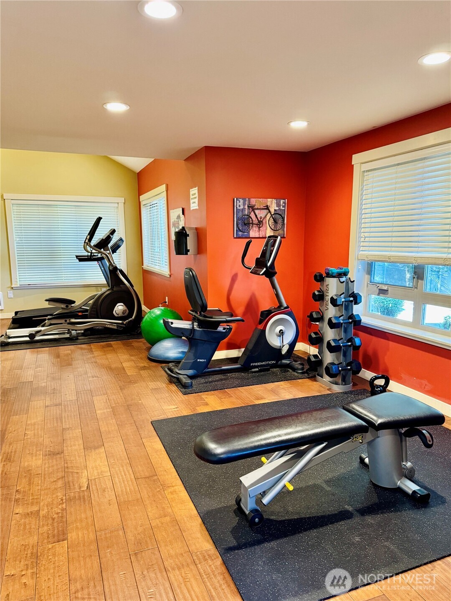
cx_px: 226
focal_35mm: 24
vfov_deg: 71.6
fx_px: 417
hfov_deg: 56.8
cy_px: 300
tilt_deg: -7.6
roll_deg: +0.5
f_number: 1.78
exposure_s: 1/60
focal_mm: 6.76
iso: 500
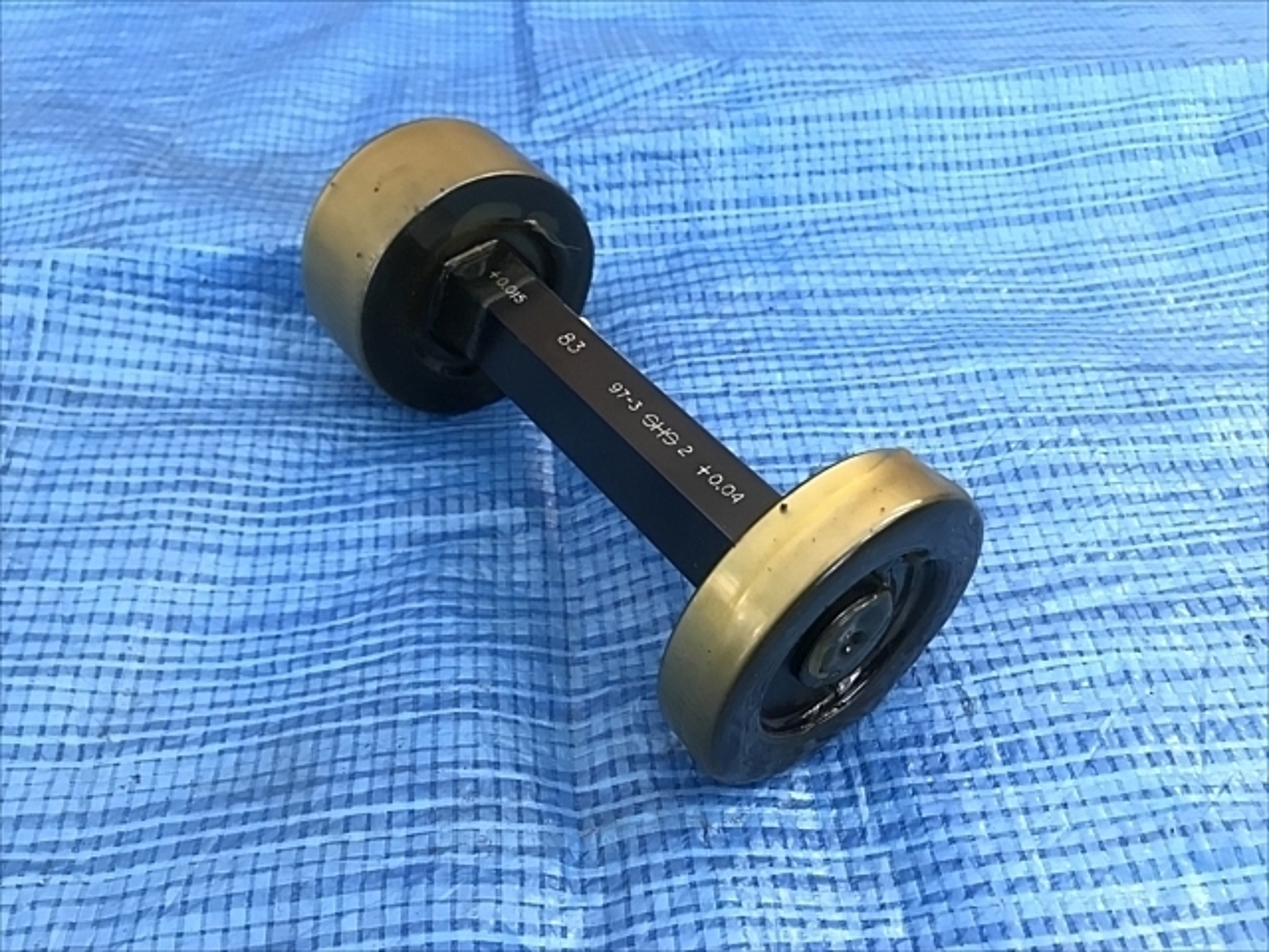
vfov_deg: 49.7
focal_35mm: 28
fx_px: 1026
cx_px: 634
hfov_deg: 63.4
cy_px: 476
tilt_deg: -45.6
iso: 64
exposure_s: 1/15
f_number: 1.8
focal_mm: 3.99
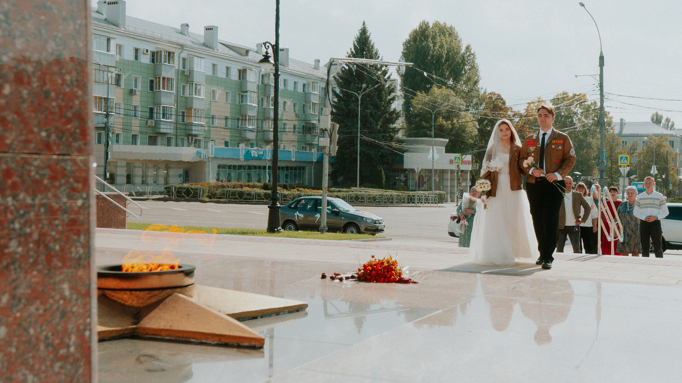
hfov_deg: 42.1
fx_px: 886
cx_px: 359
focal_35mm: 49
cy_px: 147
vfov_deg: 24.4
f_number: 3.5
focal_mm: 25
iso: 100
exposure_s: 1/1600
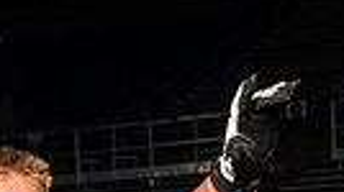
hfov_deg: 13.2
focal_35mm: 162
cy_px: 479
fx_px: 1476
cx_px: 69
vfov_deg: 7.0
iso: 800
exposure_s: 1/320
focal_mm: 46
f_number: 7.1
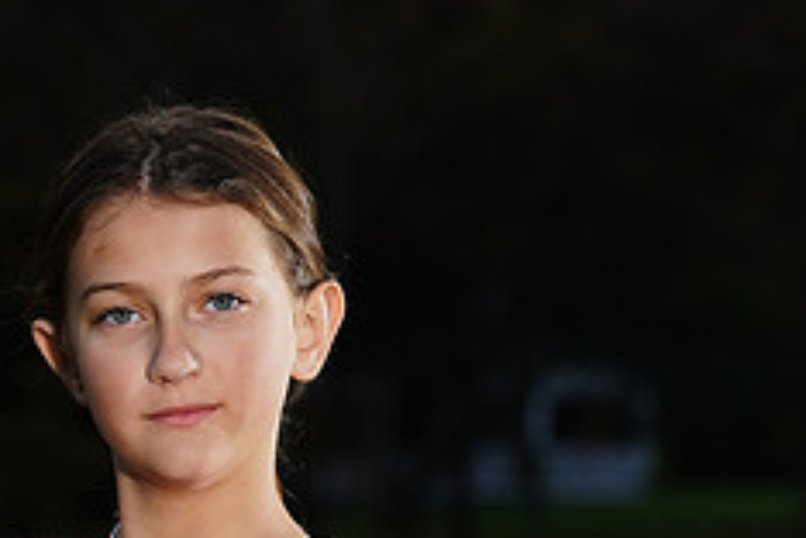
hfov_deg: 4.4
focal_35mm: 469
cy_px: 636
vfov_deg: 2.9
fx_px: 10500
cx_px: 17
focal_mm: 189
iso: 200
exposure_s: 1/250
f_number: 9
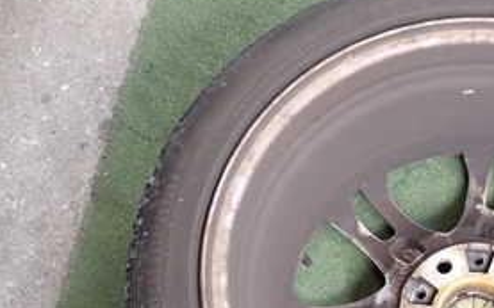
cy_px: 288
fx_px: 929
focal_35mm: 69
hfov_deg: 28.4
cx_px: 462
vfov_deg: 18.5
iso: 200
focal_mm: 5.4
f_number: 2.3
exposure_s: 1/80
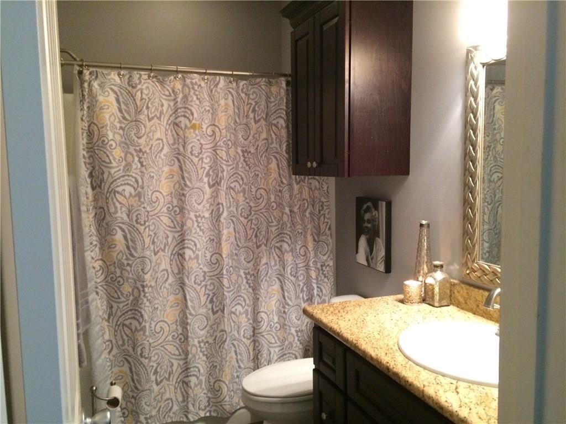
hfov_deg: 61.7
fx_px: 474
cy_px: 212
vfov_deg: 48.2
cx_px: 283
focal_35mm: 29
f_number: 2.2
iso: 320
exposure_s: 1/20
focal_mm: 4.15
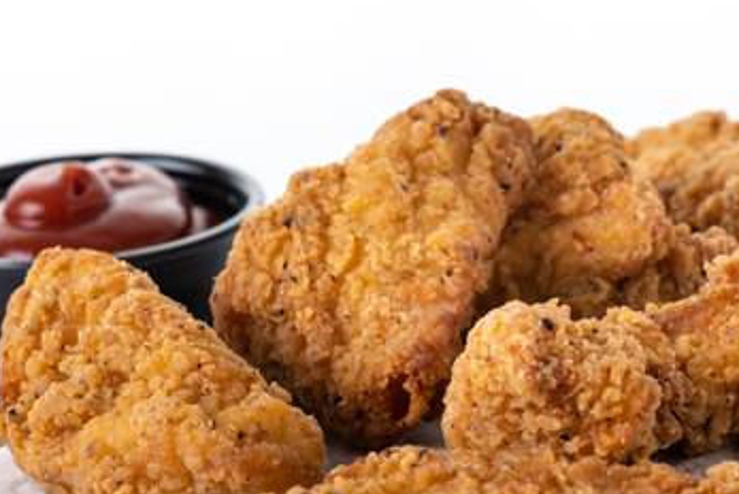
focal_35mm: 171
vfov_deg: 8.0
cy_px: 388
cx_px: 543
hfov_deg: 12.0
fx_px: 3513
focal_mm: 60
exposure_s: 1/200
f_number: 9
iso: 100
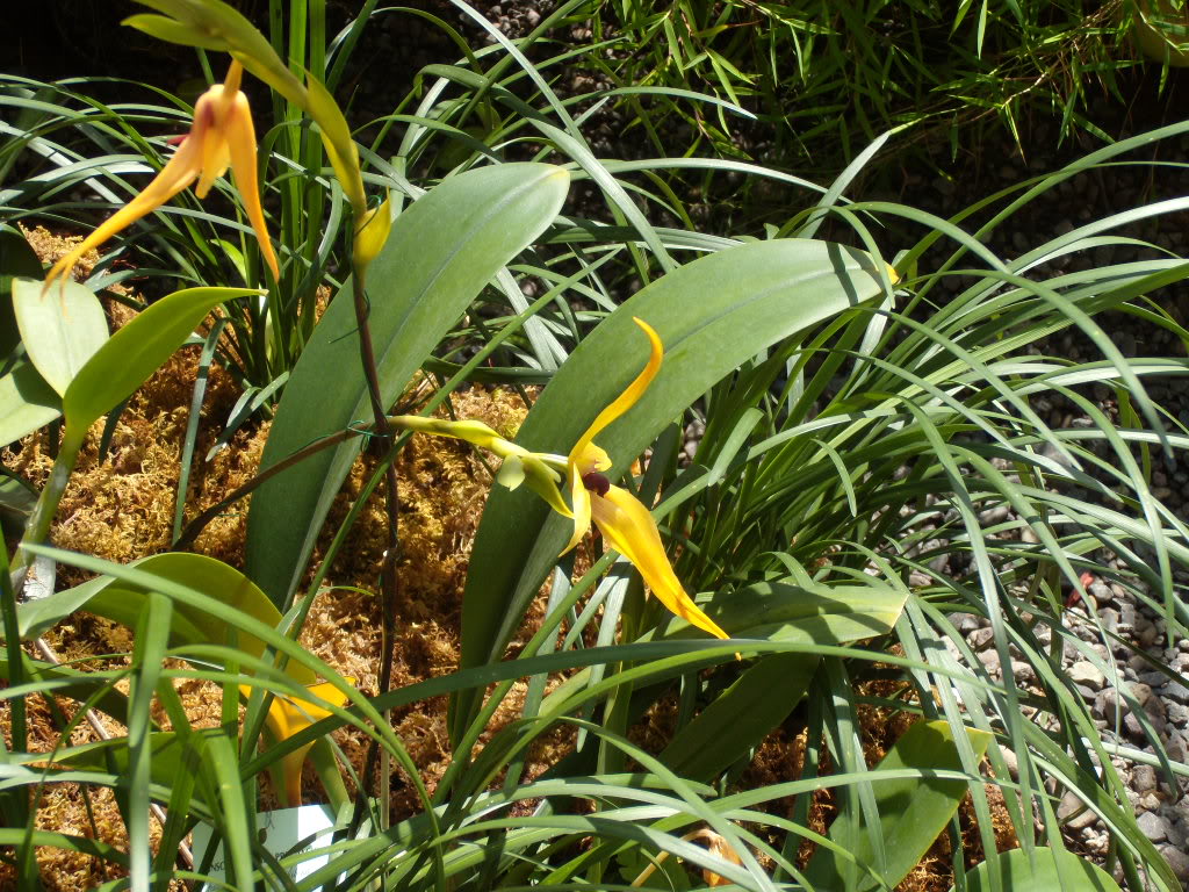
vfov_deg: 18.2
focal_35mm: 81
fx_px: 2782
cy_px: 446
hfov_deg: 24.1
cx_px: 594
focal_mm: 14.3
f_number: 4.1
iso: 100
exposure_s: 1/125
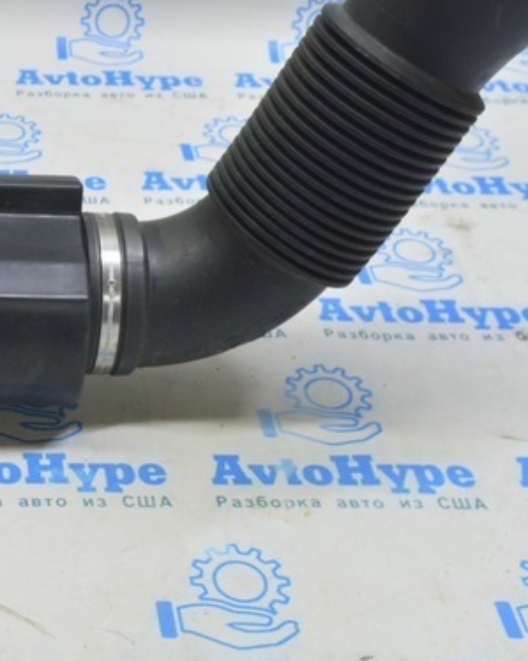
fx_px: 1505
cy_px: 248
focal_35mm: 77
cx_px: -97
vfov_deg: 24.7
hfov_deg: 18.9
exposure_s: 1/20
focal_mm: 20
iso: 400
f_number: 5.6
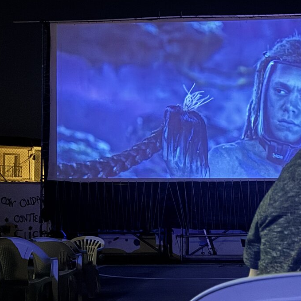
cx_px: 247
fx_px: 590
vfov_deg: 28.4
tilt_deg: +3.3
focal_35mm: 60
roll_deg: -0.1
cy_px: 200
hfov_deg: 27.9
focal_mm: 6.76
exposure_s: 1/9
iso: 2000
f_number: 1.78
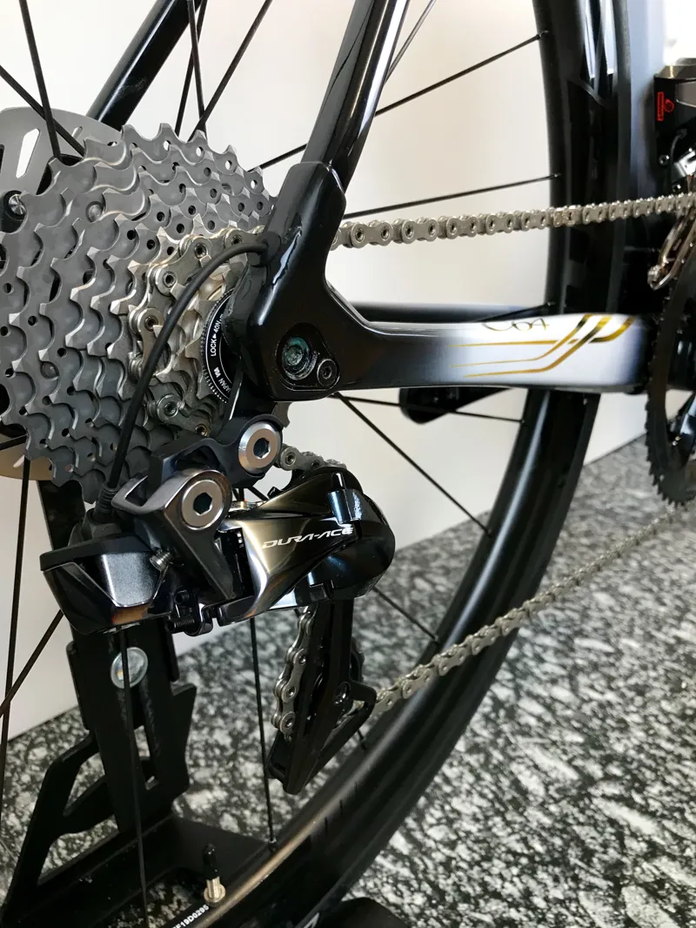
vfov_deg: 63.4
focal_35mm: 28
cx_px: 348
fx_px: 750
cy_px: 464
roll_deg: +2.1
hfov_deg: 49.8
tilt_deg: -18.0
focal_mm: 3.99
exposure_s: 1/20
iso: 40
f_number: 1.8
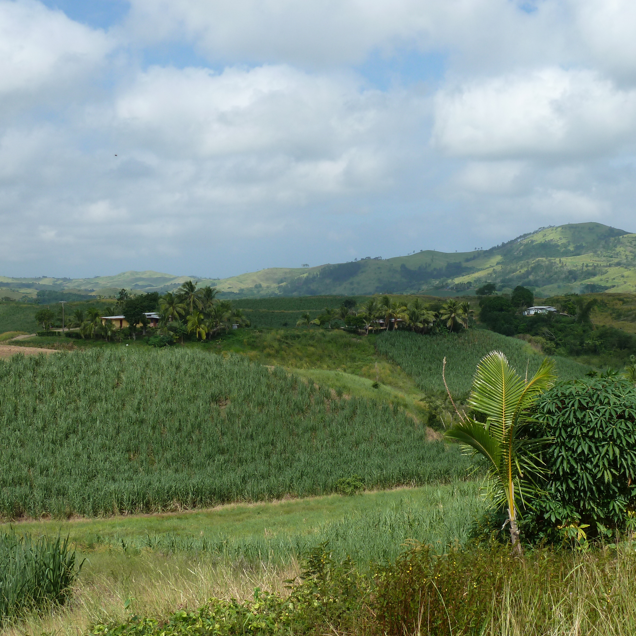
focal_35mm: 50
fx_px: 1039
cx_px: 328
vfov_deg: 34.0
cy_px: 320
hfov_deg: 34.0
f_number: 5
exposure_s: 1/400
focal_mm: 6.9
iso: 80
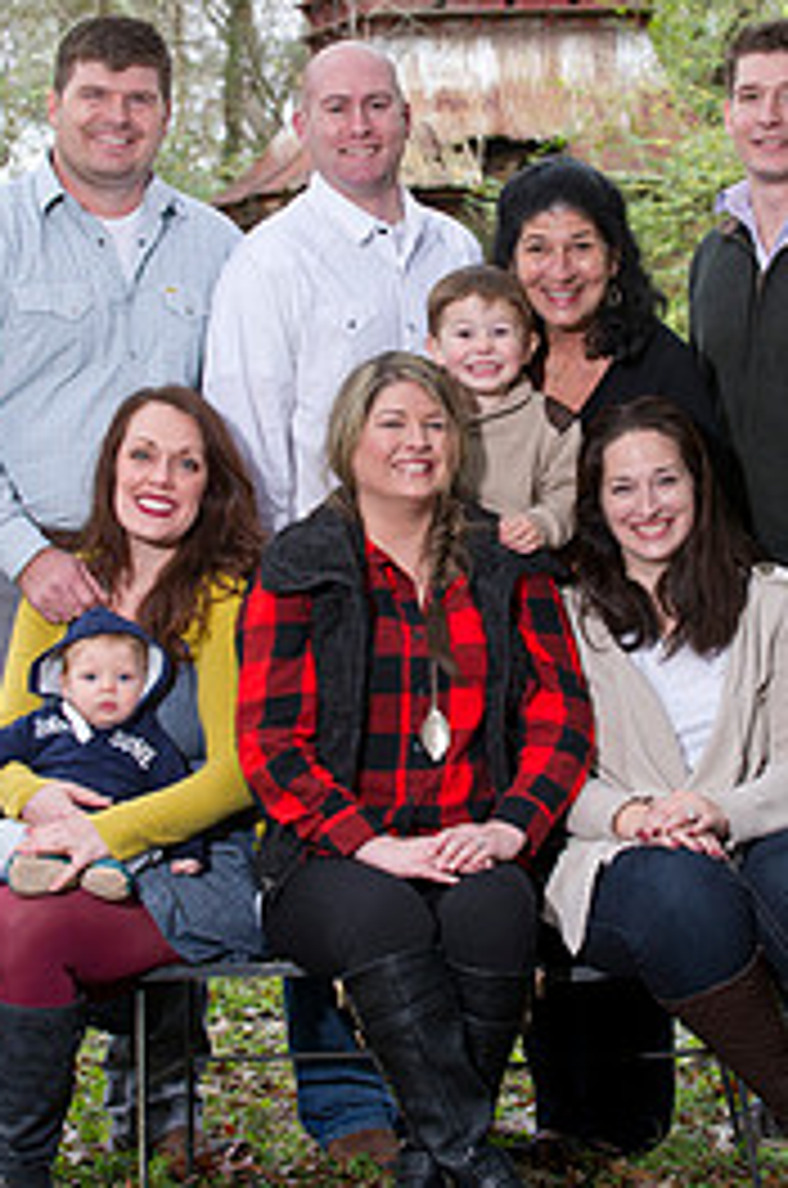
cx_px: 466
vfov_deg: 16.0
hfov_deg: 10.7
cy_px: 500
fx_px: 4219
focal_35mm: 128
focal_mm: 75
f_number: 5
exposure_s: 1/100
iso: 800
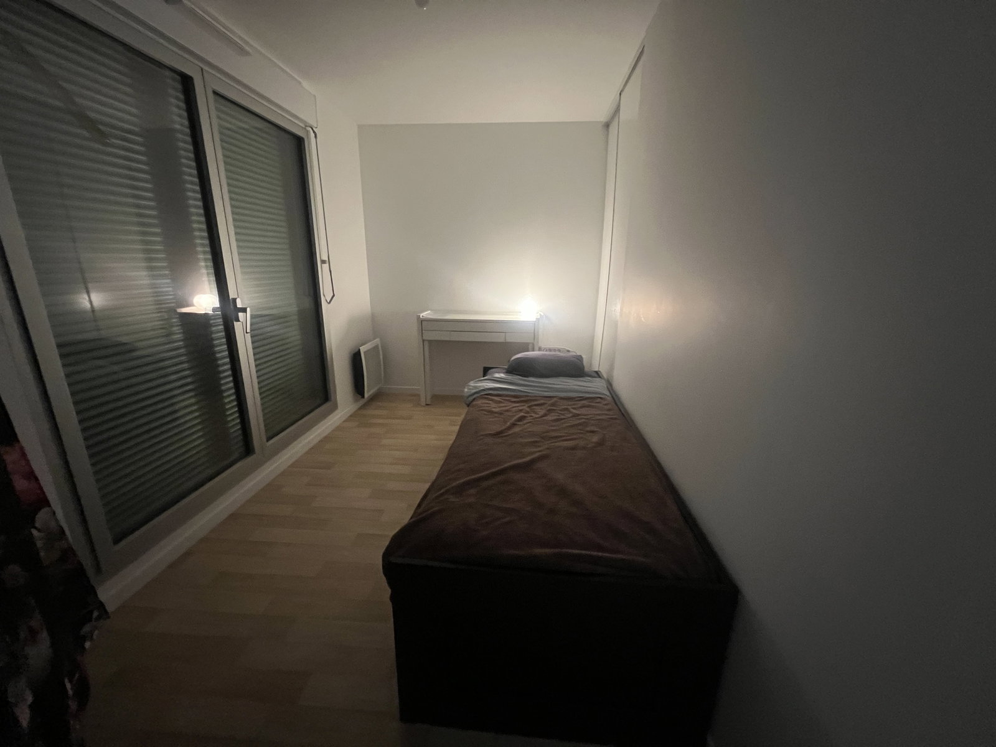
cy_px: 374
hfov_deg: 106.2
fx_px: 374
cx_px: 498
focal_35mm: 13
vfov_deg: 89.9
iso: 800
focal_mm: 1.57
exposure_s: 1/34
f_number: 1.8
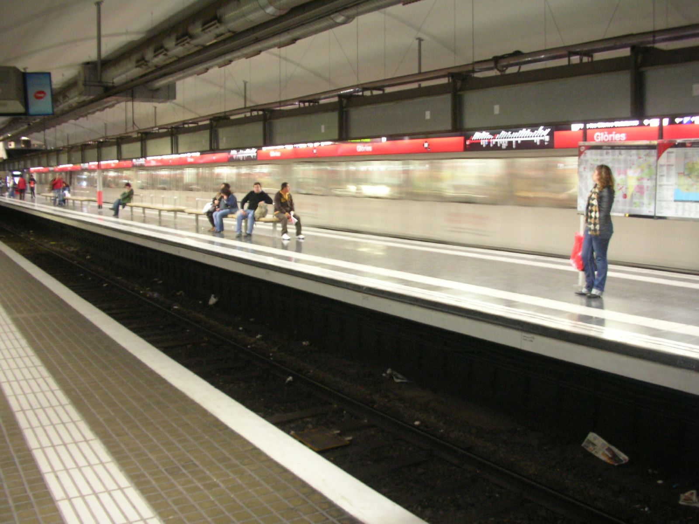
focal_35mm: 35
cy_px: 262
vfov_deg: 40.7
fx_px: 707
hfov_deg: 52.6
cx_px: 350
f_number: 3
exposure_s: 1/2.9
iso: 200
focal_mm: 5.8
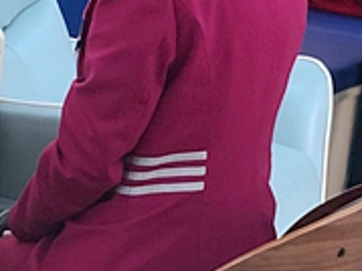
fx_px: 1996
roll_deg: -5.1
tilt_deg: -10.6
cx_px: -233
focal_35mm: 191
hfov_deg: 9.9
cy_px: 18
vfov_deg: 7.7
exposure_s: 1/30
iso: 100
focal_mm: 6.6
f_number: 2.8
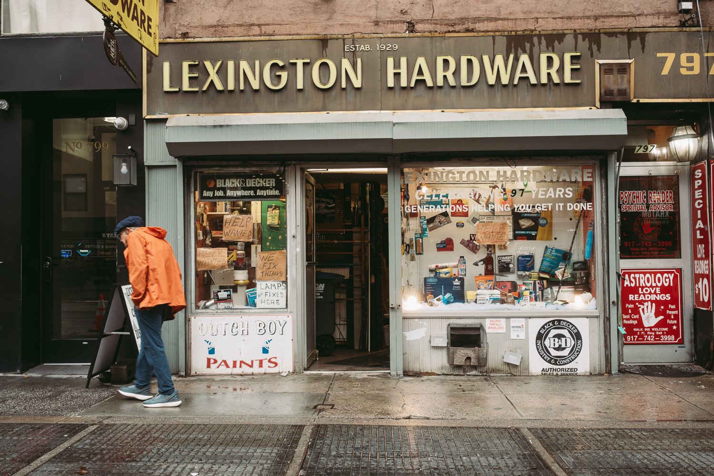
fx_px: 694
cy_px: 238
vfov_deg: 37.9
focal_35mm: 35
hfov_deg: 54.4
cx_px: 357
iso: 125
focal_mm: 23
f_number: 3.2
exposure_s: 1/50
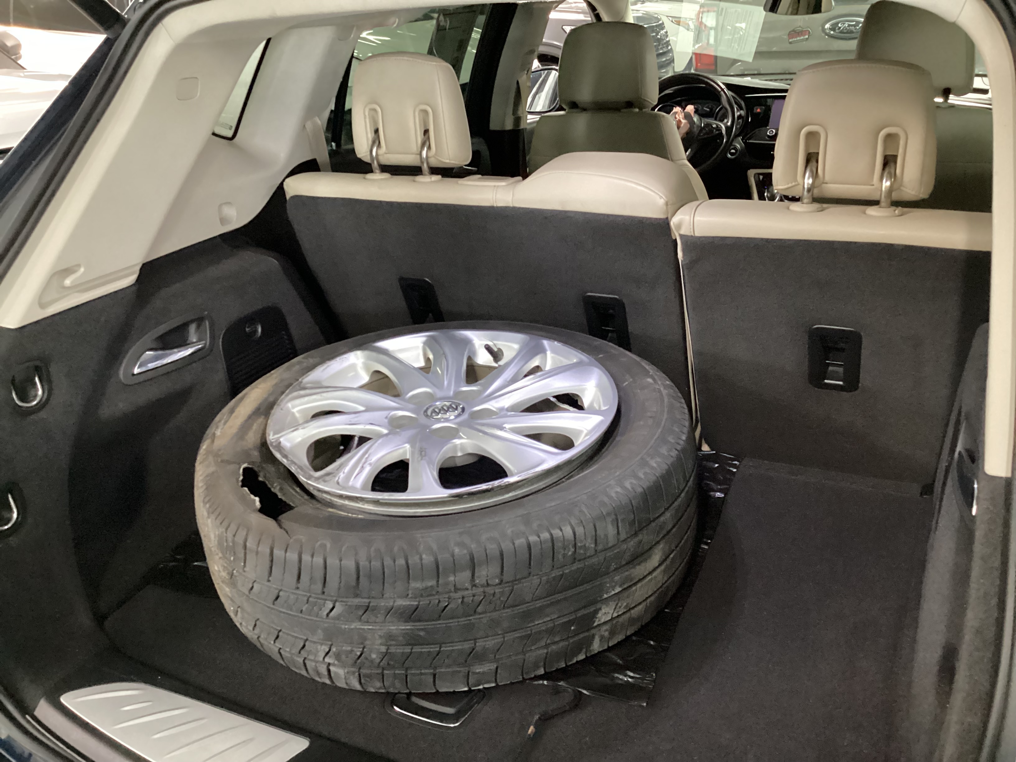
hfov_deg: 58.4
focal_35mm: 31
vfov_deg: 45.4
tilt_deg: -26.4
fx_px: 910
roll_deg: +1.6
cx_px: 508
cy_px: 381
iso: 800
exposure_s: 1/20
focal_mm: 3.3
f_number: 2.4
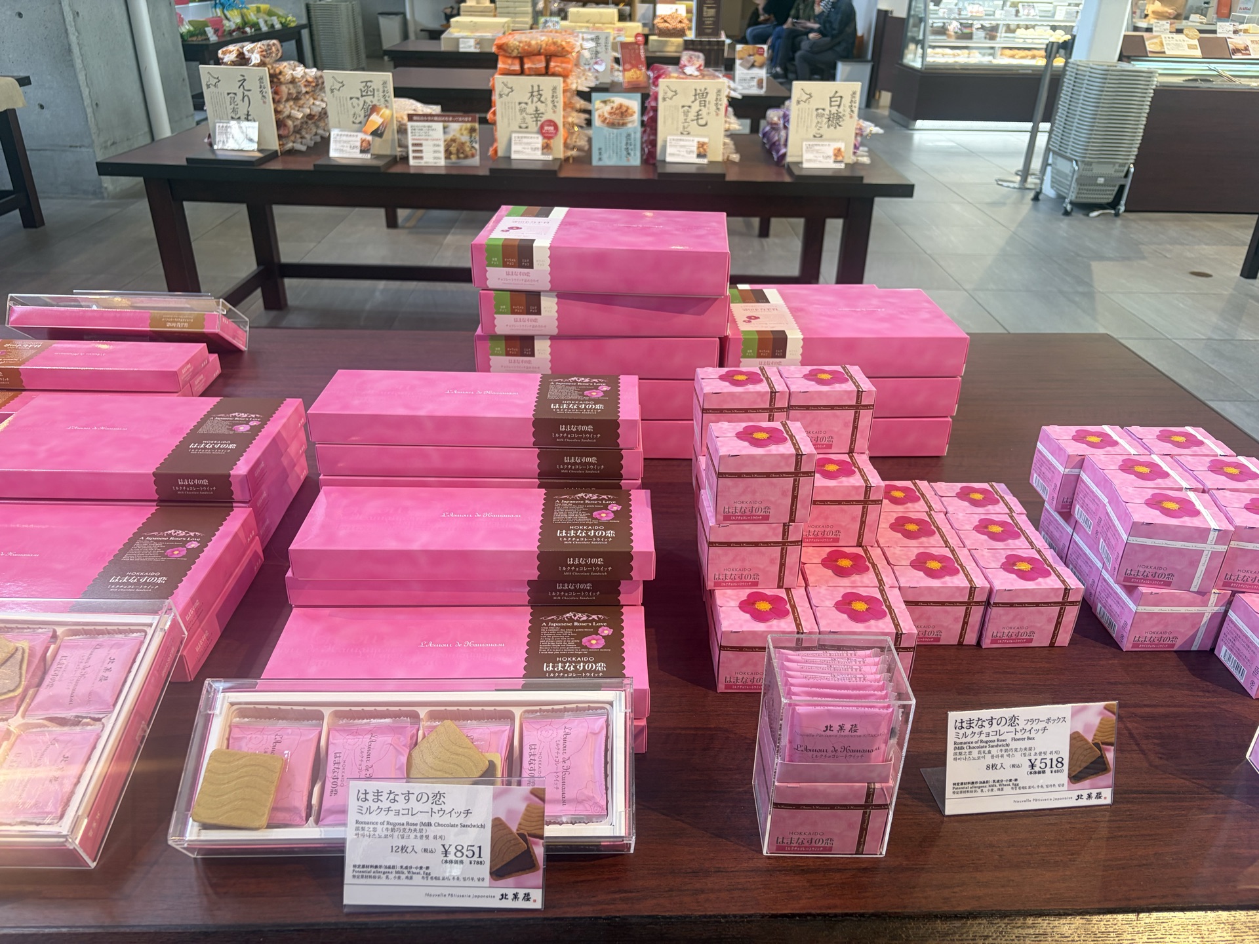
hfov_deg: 67.3
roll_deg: -1.4
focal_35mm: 26
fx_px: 946
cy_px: 472
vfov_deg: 53.1
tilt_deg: -28.0
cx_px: 630
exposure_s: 1/100
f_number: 1.6
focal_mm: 5.96
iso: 100
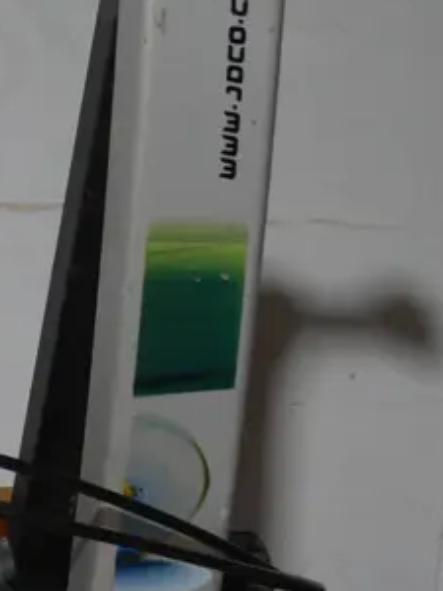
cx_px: -254
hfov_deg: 12.1
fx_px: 1979
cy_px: 237
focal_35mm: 116
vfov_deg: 17.0
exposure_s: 1/60
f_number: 4
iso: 200
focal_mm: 17
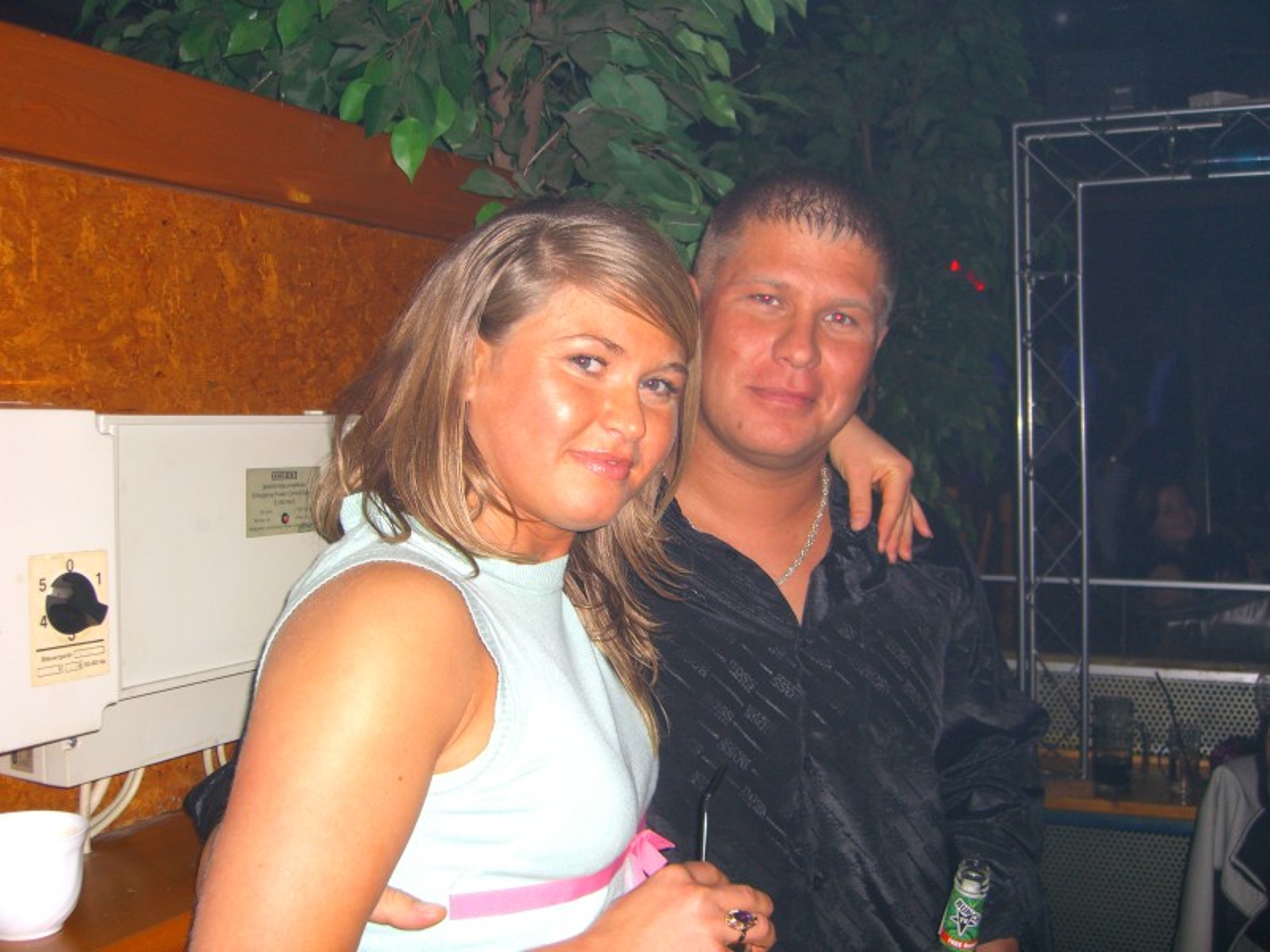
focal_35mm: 38
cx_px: 635
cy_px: 476
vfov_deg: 37.7
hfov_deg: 49.0
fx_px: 1394
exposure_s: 1/60
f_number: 2.8
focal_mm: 7.9
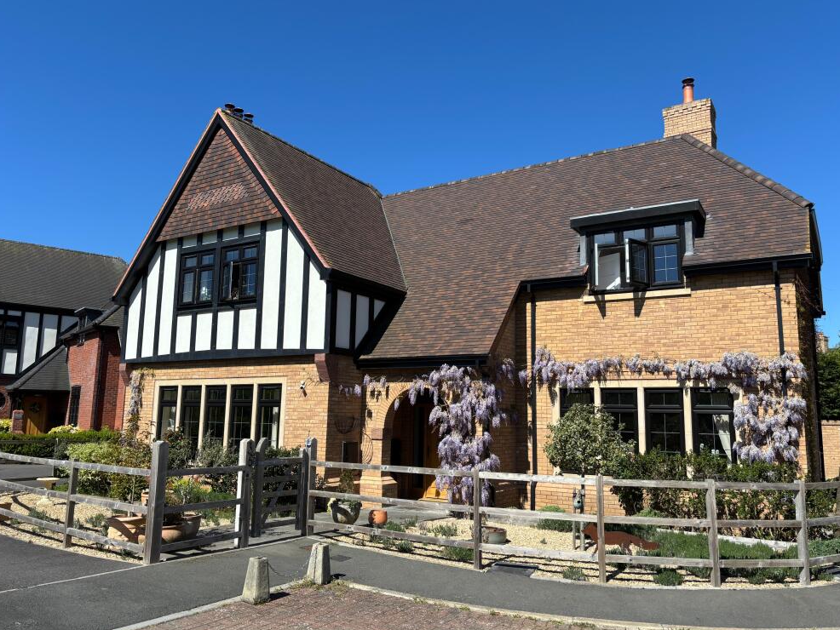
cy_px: 312
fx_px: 655
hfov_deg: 65.3
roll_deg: -1.1
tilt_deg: +8.3
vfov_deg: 51.4
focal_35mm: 27
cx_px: 414
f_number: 1.6
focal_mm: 5.96
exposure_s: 1/3205
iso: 50
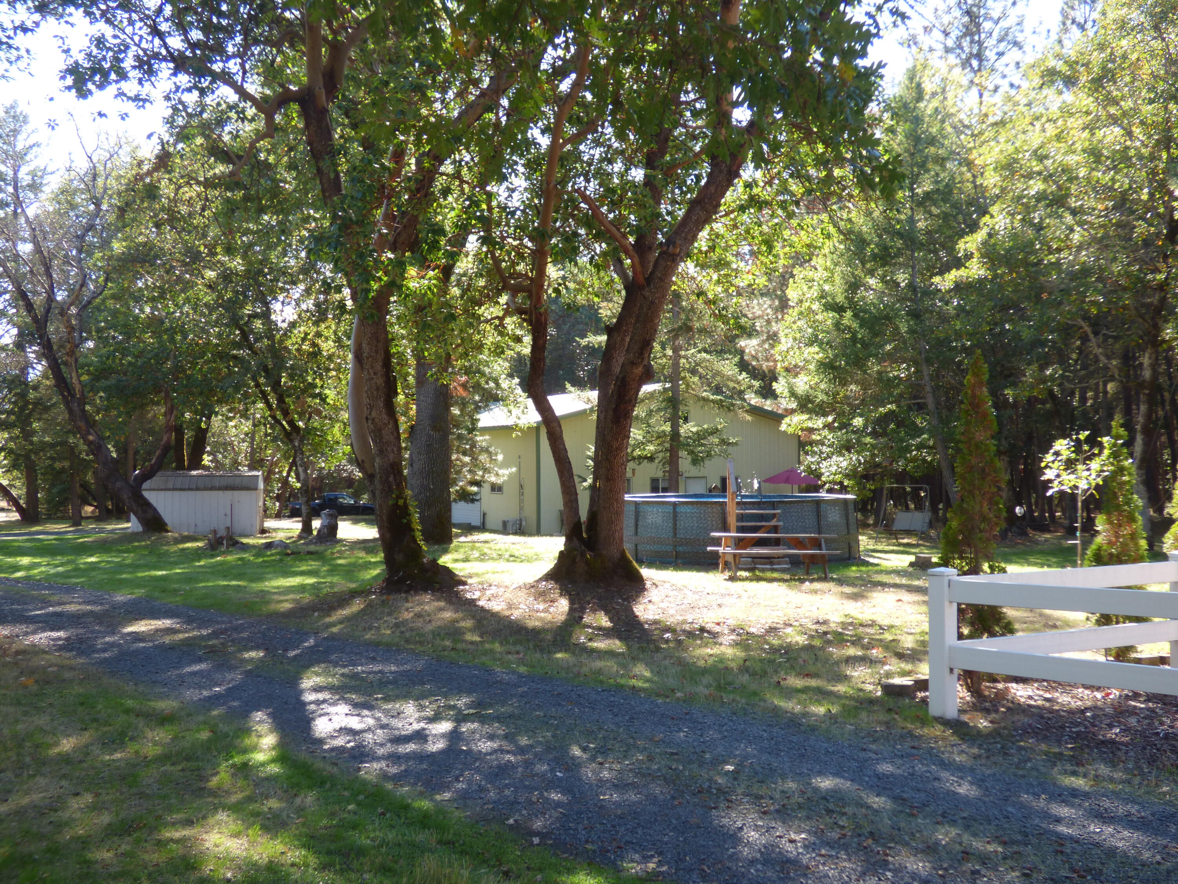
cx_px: 589
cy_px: 442
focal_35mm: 36
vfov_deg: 39.7
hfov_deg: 51.4
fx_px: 1225
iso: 100
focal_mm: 6.18
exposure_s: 1/100
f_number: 3.4
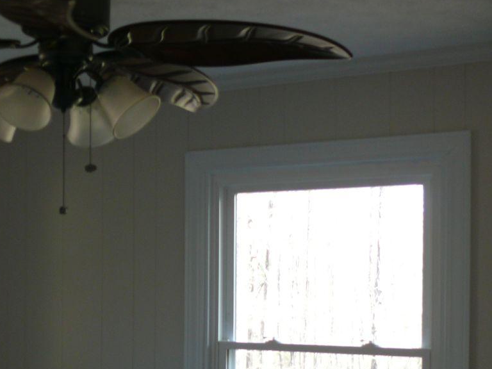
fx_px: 995
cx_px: 21
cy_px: 300
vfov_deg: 20.7
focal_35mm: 70
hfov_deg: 26.5
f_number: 2.8
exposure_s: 1/30
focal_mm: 7.4
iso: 100
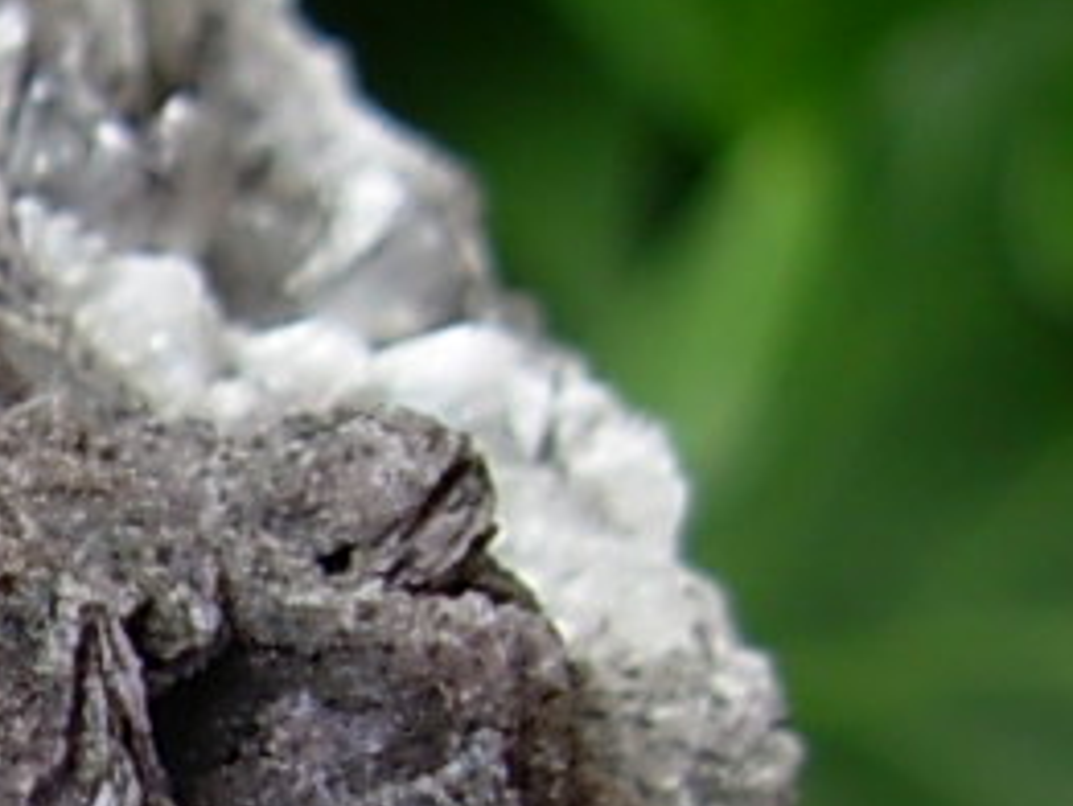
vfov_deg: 9.8
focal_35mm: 149
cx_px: -670
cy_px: 1028
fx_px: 4621
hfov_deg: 12.4
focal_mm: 6.3
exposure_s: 1/192
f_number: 2.9
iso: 50
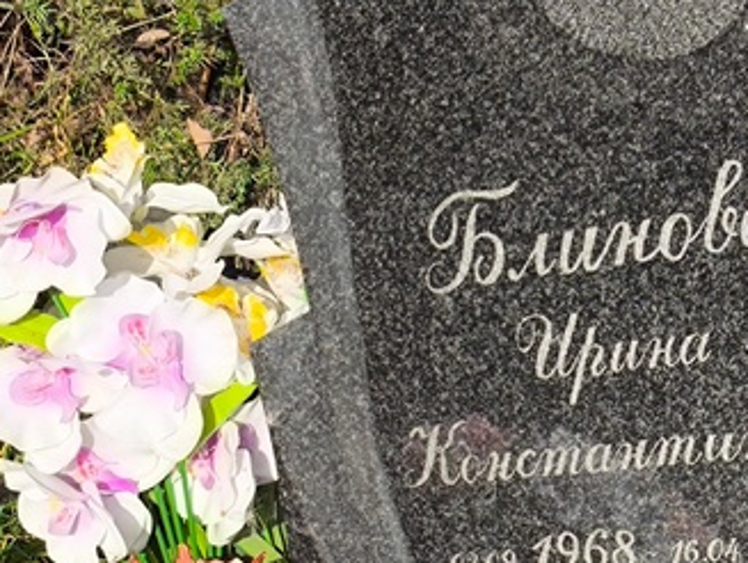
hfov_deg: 15.9
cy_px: 364
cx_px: 676
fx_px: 2639
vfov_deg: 12.2
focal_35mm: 122
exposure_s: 1/1410
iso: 50
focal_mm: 4.71
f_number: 1.7
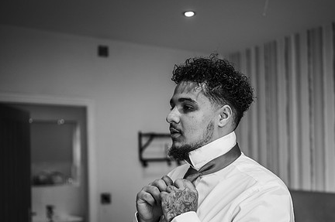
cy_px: 149
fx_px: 437
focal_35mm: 47
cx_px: 192
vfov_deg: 28.4
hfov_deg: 41.8
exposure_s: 1/200
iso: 110
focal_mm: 35
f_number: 1.8
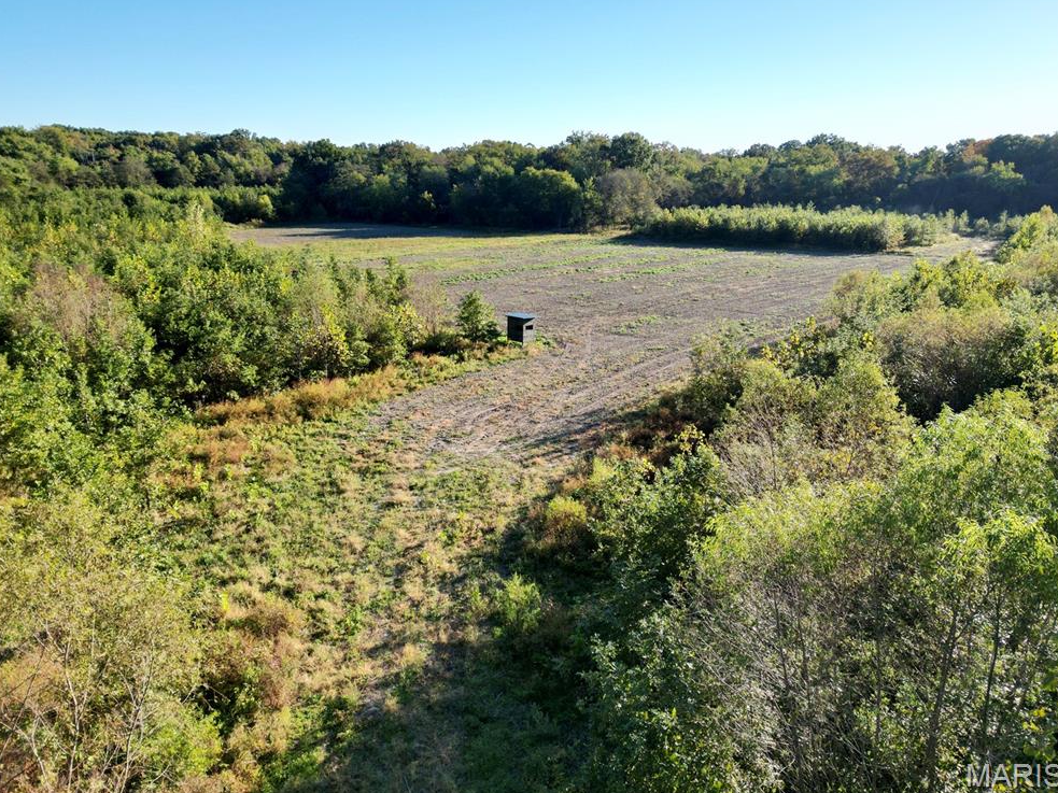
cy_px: 385
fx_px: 764
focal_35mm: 25
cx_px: 523
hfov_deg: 69.4
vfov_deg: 54.9
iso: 100
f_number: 1.7
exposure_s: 1/1500
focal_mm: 6.72
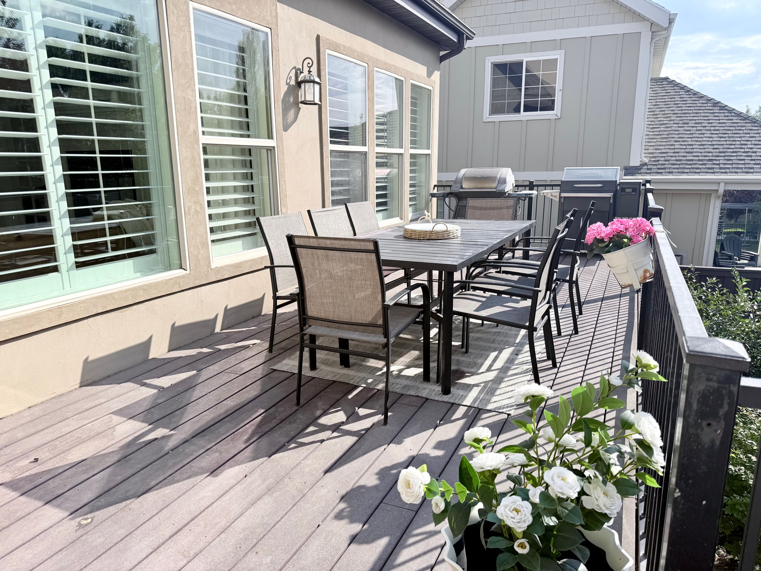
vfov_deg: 56.8
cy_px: 286
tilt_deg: -12.8
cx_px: 380
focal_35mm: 24
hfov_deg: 71.6
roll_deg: +0.8
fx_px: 528
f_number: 1.78
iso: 80
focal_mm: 6.76
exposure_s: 1/2907
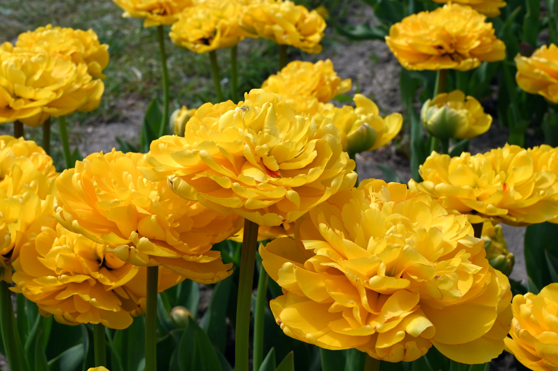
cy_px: 186
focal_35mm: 55
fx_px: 852
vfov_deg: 24.6
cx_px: 279
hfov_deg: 36.3
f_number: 16
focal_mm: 55
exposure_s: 1/80
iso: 100
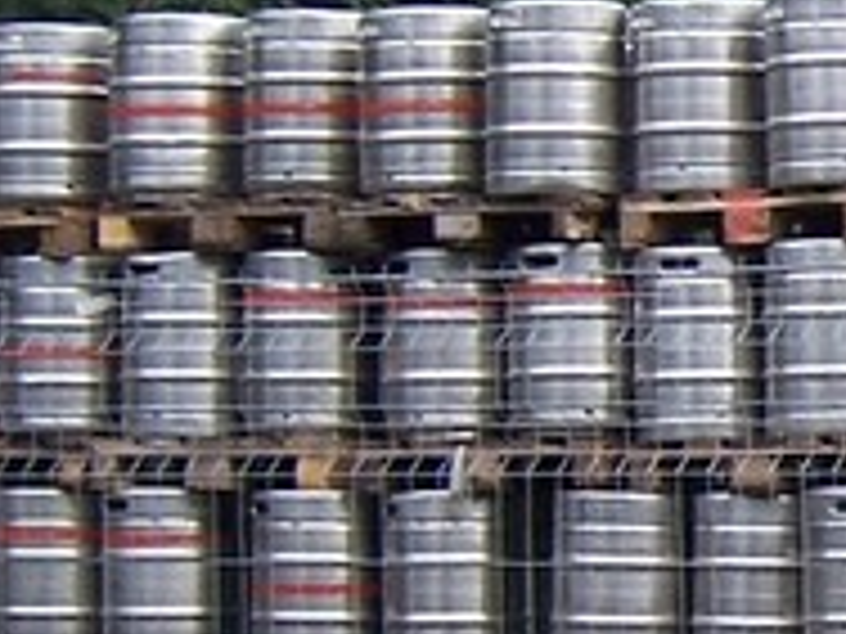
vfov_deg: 7.3
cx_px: 1708
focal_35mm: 204
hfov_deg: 9.1
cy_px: 369
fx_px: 4986
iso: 80
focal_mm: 6.2
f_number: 2.8
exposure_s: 1/200
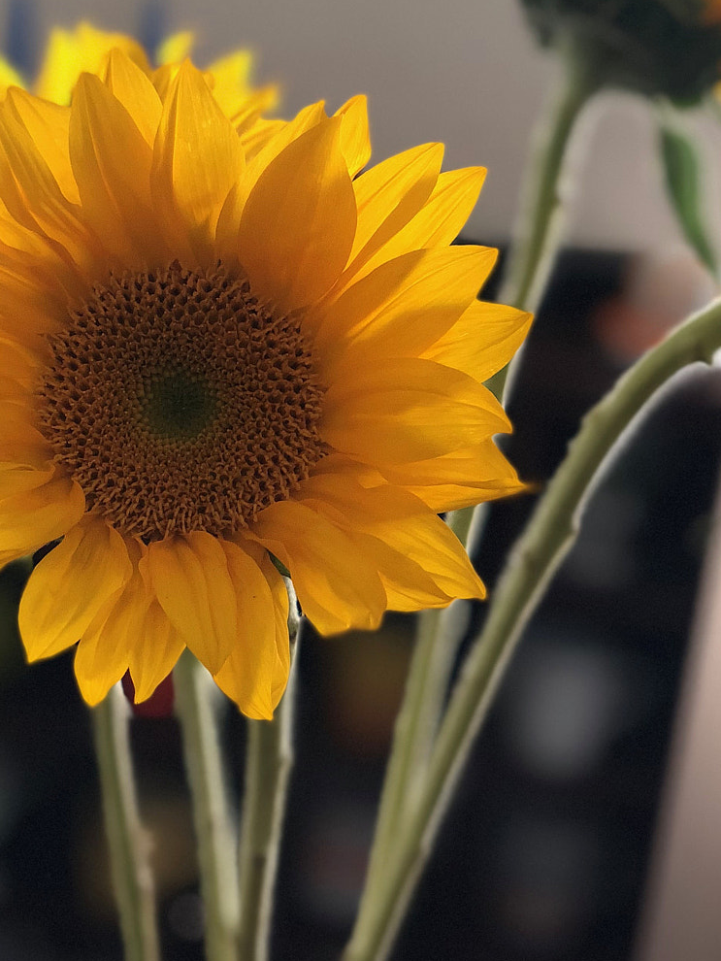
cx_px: 163
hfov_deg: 17.5
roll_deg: -6.9
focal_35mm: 84
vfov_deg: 23.2
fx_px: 2332
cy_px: 383
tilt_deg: -15.2
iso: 125
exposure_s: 1/30
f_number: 2.4
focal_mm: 6
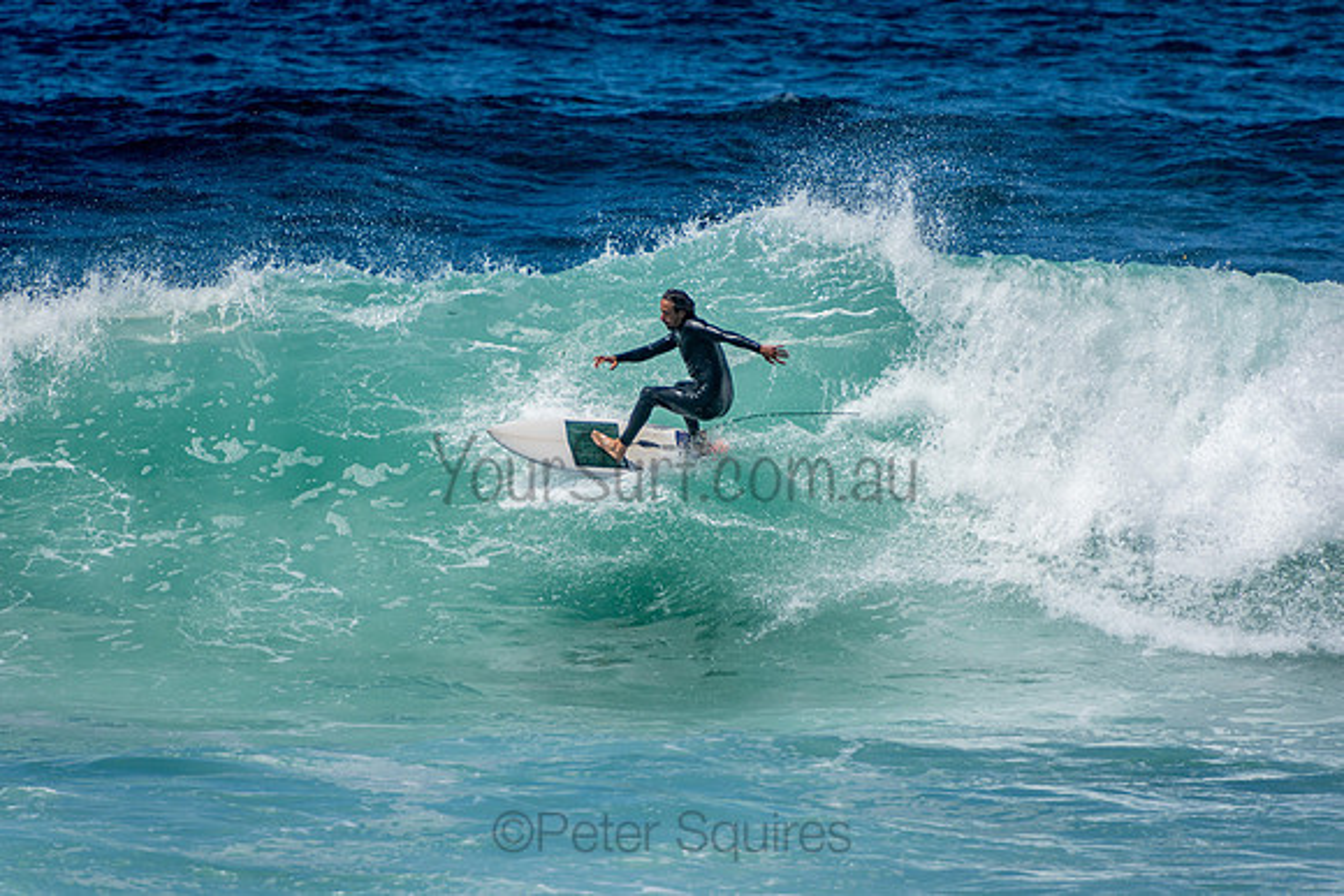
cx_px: 672
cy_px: 448
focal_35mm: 600
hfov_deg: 3.4
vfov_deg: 2.3
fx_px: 22404
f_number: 5.6
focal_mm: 400
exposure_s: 1/2000
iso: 280
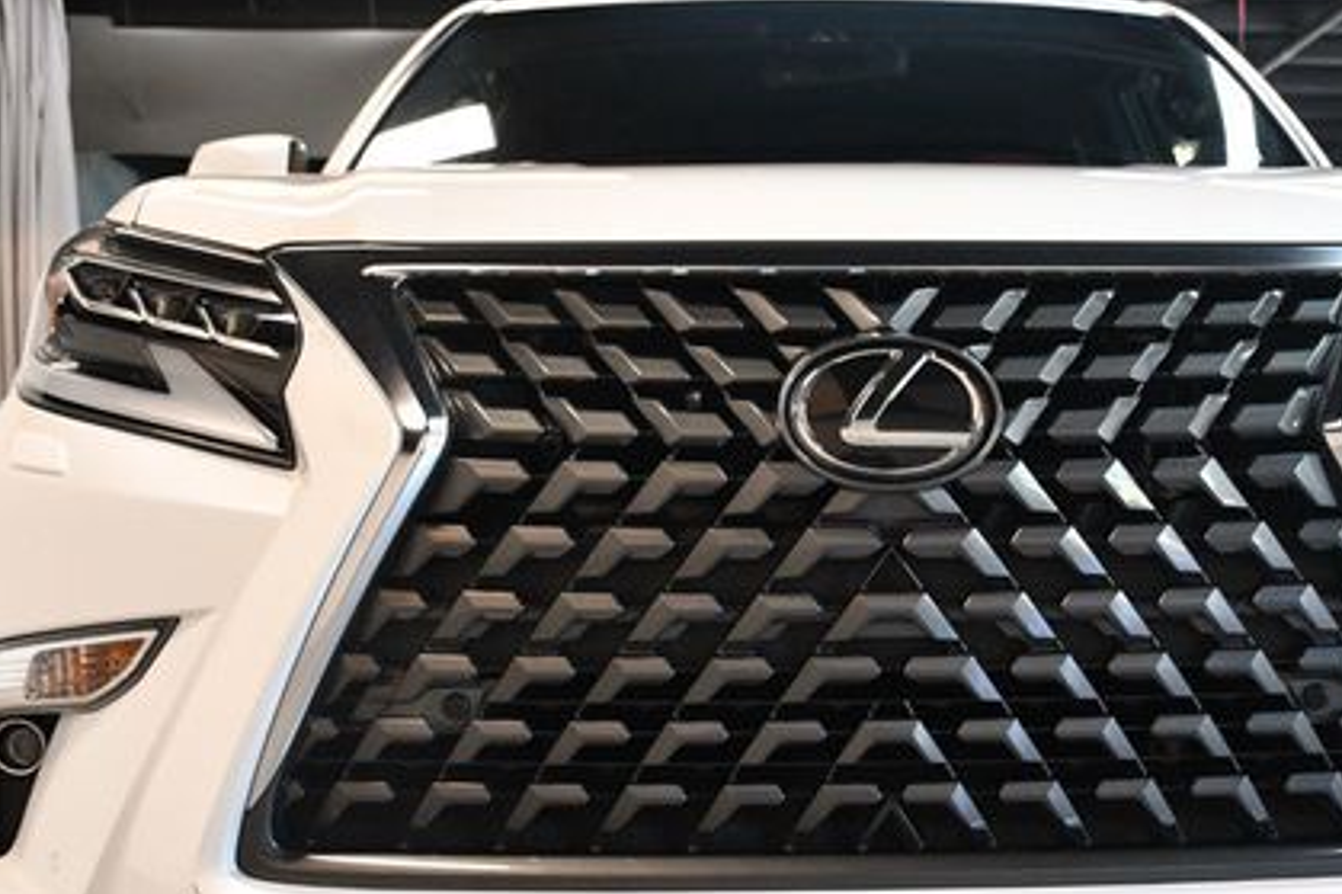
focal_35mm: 55
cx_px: 868
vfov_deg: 24.5
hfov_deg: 36.0
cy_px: 570
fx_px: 2049
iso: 2000
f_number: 3.8
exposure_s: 1/125
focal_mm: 24
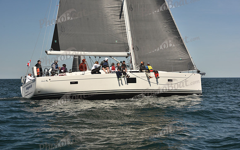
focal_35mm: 72
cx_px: 119
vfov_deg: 18.1
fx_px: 471
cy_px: 72
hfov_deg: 28.6
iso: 250
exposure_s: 1/640
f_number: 8
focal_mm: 70
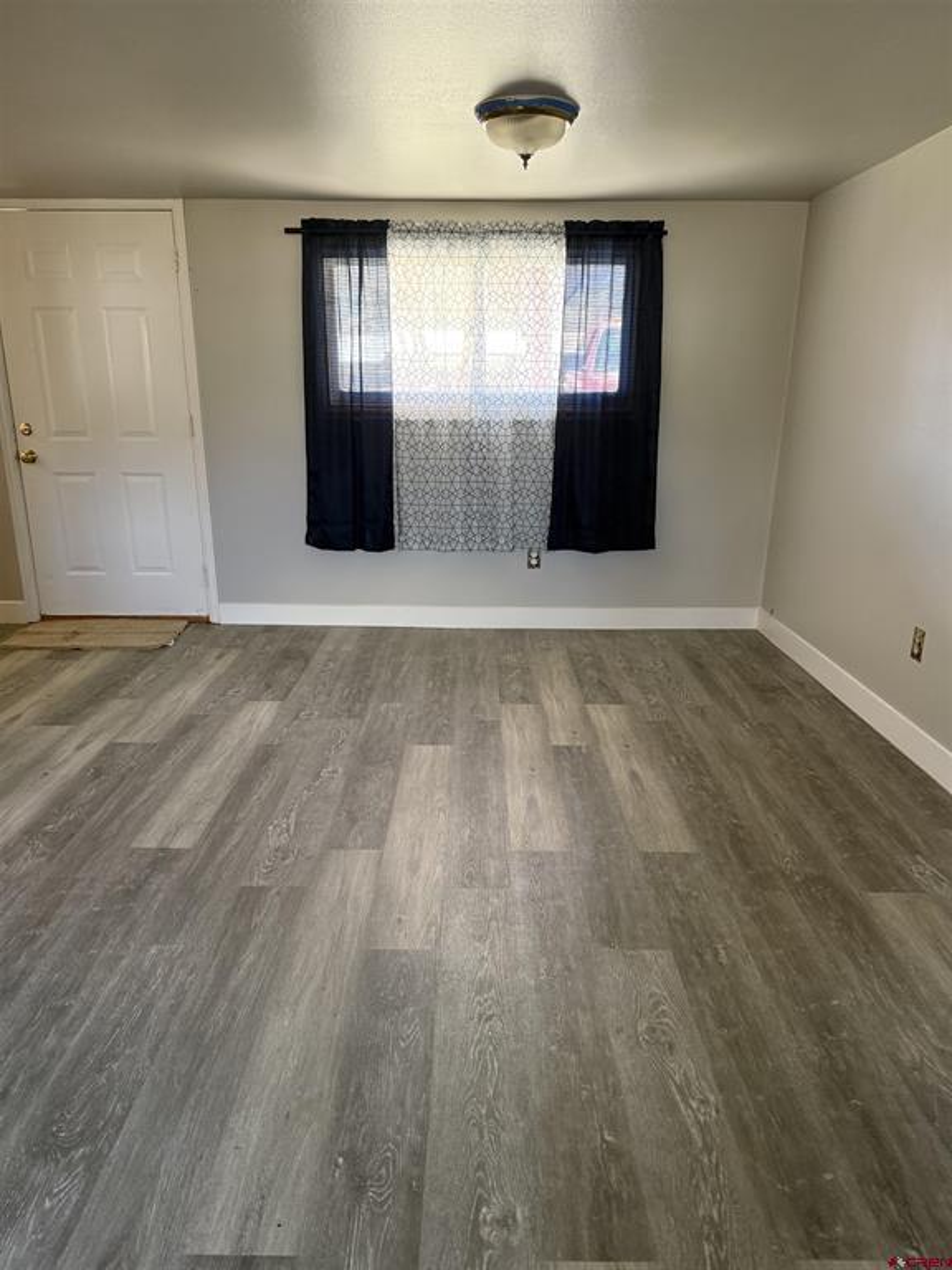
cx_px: 476
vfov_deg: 71.6
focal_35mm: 24
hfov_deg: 56.8
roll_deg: -2.1
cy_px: 635
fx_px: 880
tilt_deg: -15.9
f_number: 1.78
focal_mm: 6.76
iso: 200
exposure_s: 1/68
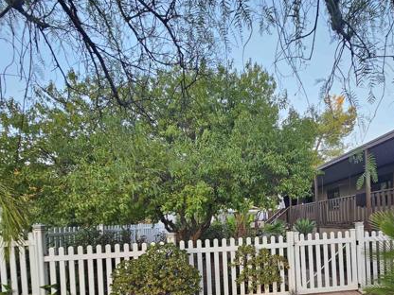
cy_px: 224
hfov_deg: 78.3
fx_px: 228
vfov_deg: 61.9
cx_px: 272
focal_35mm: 20
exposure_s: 1/60
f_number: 2.2
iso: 80
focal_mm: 2.2
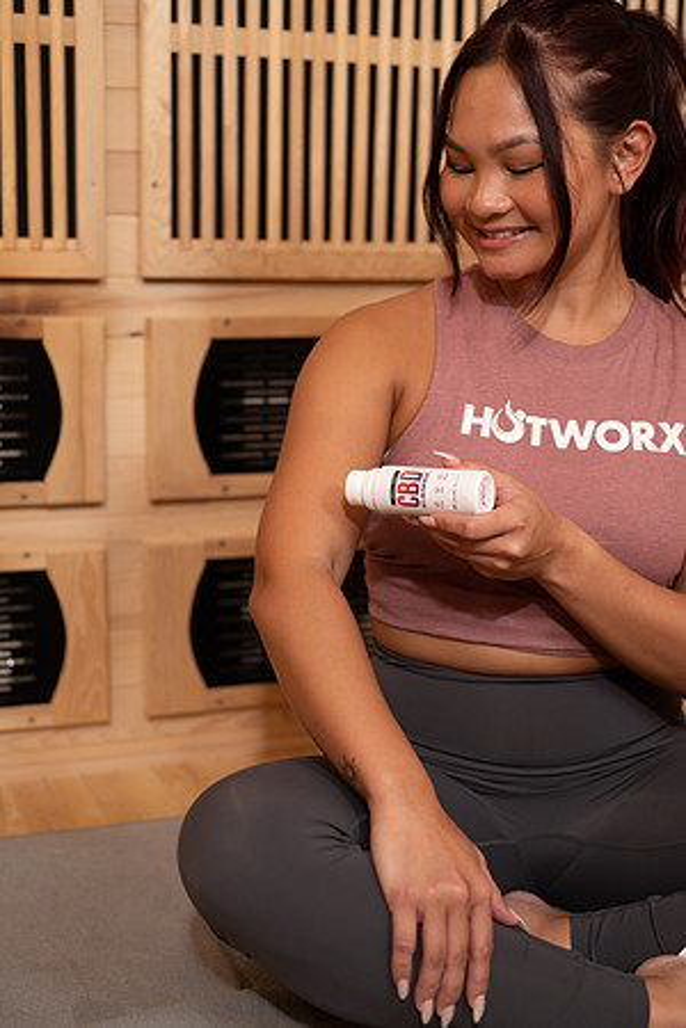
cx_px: 343
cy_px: 514
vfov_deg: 39.6
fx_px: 1429
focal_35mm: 50
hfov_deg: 27.0
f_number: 2.8
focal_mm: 50
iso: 320
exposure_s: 1/100
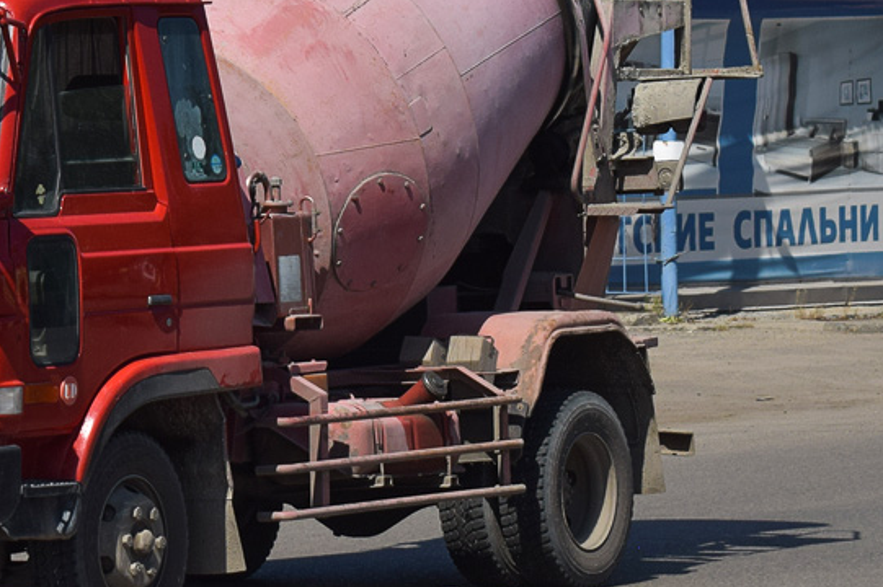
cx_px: 52
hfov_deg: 11.2
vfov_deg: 7.5
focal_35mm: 183
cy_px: 96
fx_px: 4488
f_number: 7.1
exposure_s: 1/1250
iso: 200
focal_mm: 55
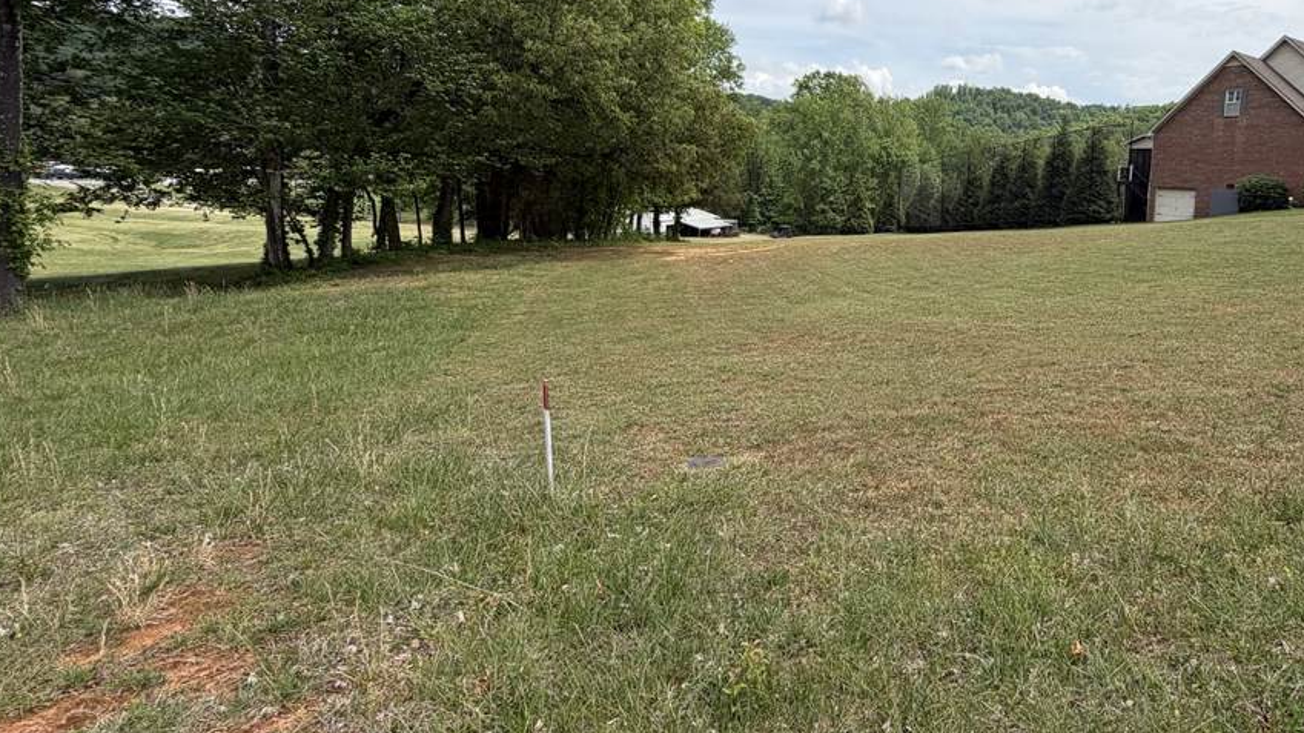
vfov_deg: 49.0
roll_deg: -2.3
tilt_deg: -5.8
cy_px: 270
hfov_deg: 75.0
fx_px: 795
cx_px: 917
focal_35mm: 23
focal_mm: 2.22
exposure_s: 1/955
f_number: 2.2
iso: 20
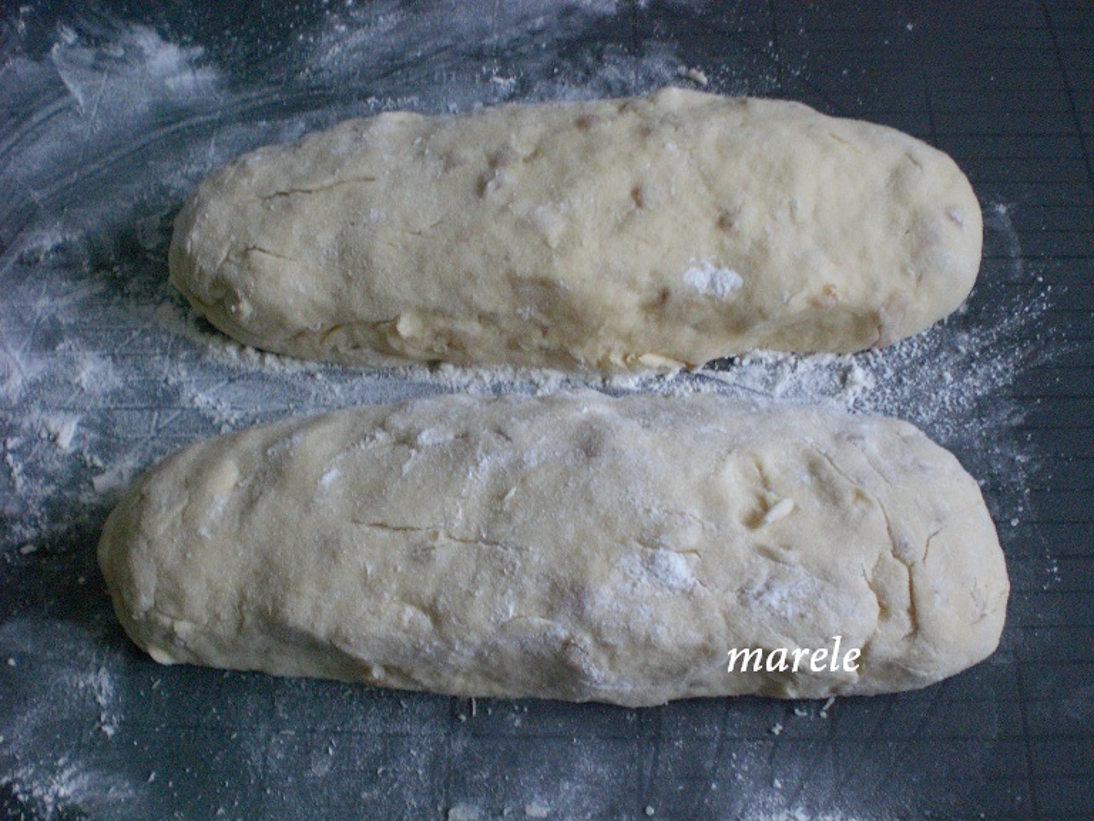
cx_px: 547
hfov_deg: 49.0
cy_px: 410
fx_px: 1201
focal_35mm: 38
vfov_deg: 37.7
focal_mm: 6.3
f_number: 3.1
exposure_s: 1/20
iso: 400
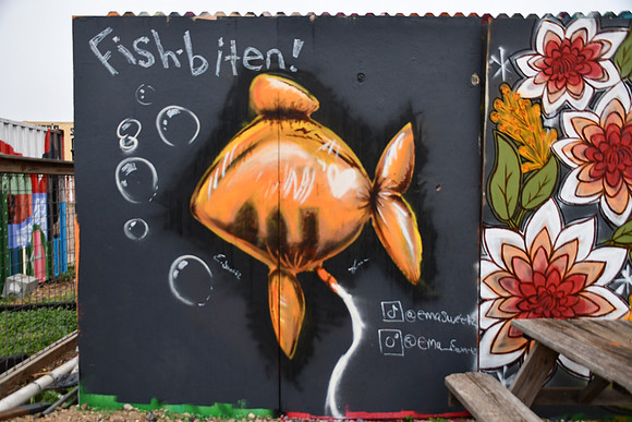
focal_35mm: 36
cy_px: 211
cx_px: 316
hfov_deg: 53.1
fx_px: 632
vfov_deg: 36.9
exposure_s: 1/250
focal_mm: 24
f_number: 3.8
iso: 800
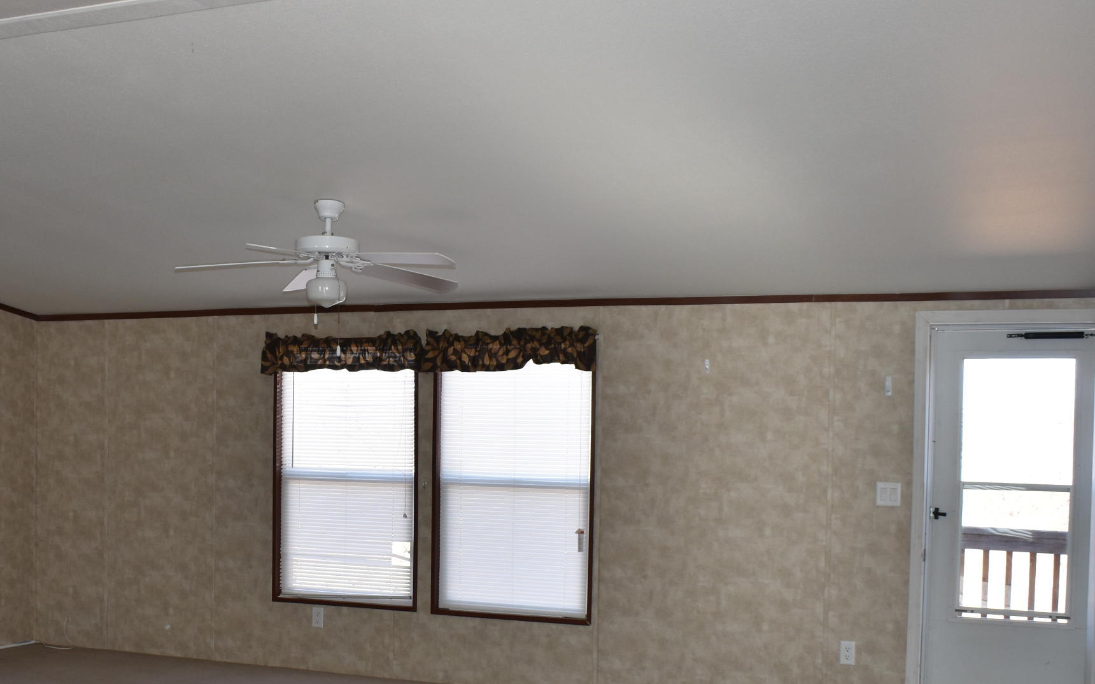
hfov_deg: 41.4
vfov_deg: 26.7
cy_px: 476
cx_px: 385
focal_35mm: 48
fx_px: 1432
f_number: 5
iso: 400
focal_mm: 18
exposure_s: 1/200
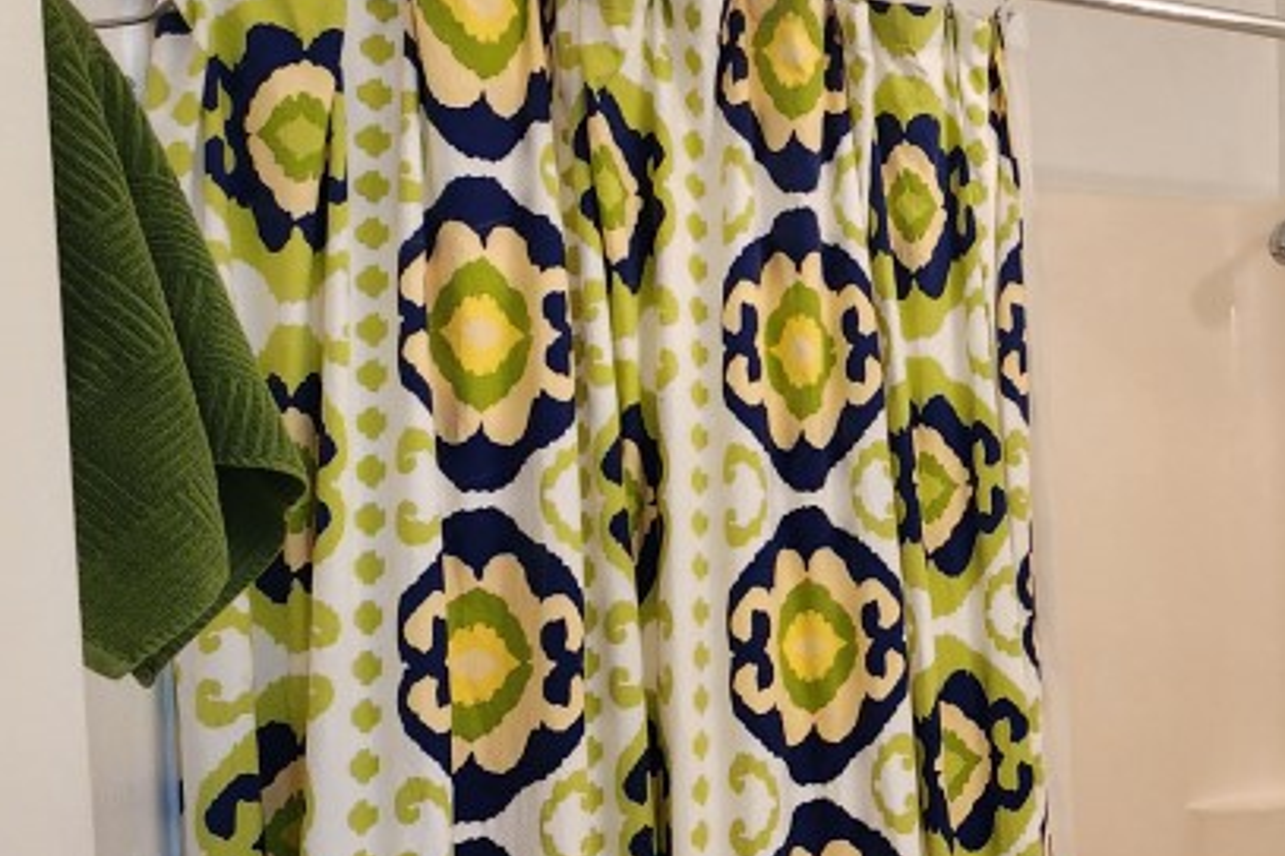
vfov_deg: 38.7
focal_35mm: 34
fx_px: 1213
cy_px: 499
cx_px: 1386
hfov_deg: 44.0
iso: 125
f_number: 2.2
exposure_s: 1/60
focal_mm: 2.2
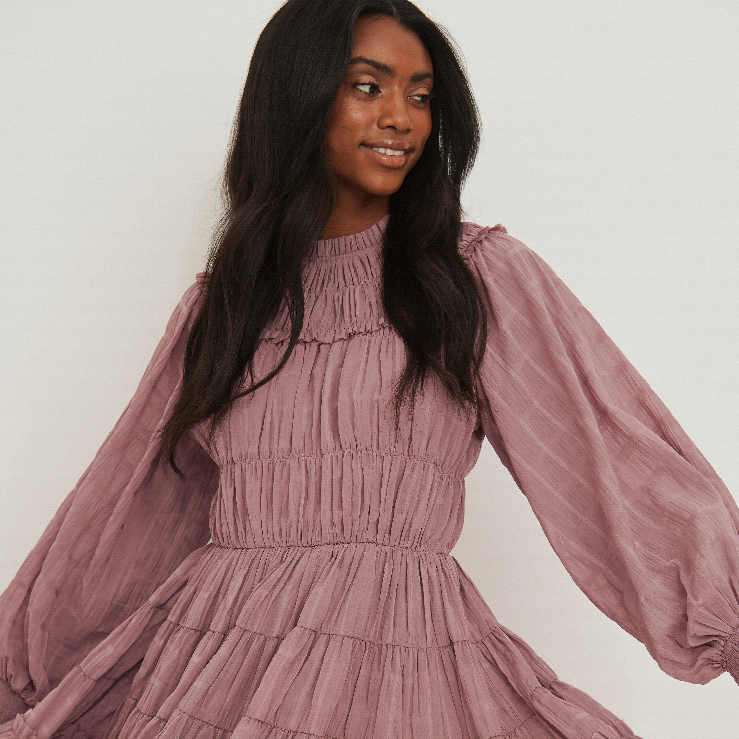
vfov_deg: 24.1
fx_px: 1715
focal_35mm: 71
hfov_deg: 24.3
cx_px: 367
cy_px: 532
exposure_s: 1/160
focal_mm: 55
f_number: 8
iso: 250
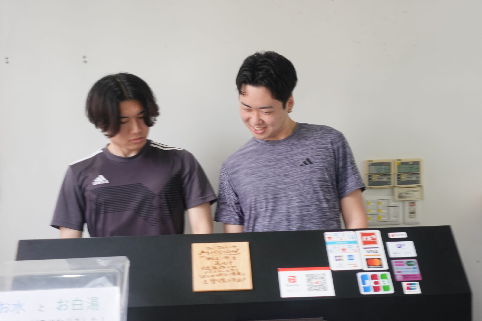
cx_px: 241
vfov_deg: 24.2
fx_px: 750
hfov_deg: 35.6
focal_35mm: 56
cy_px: 160
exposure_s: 1/60
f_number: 2.8
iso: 160
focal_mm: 20.9
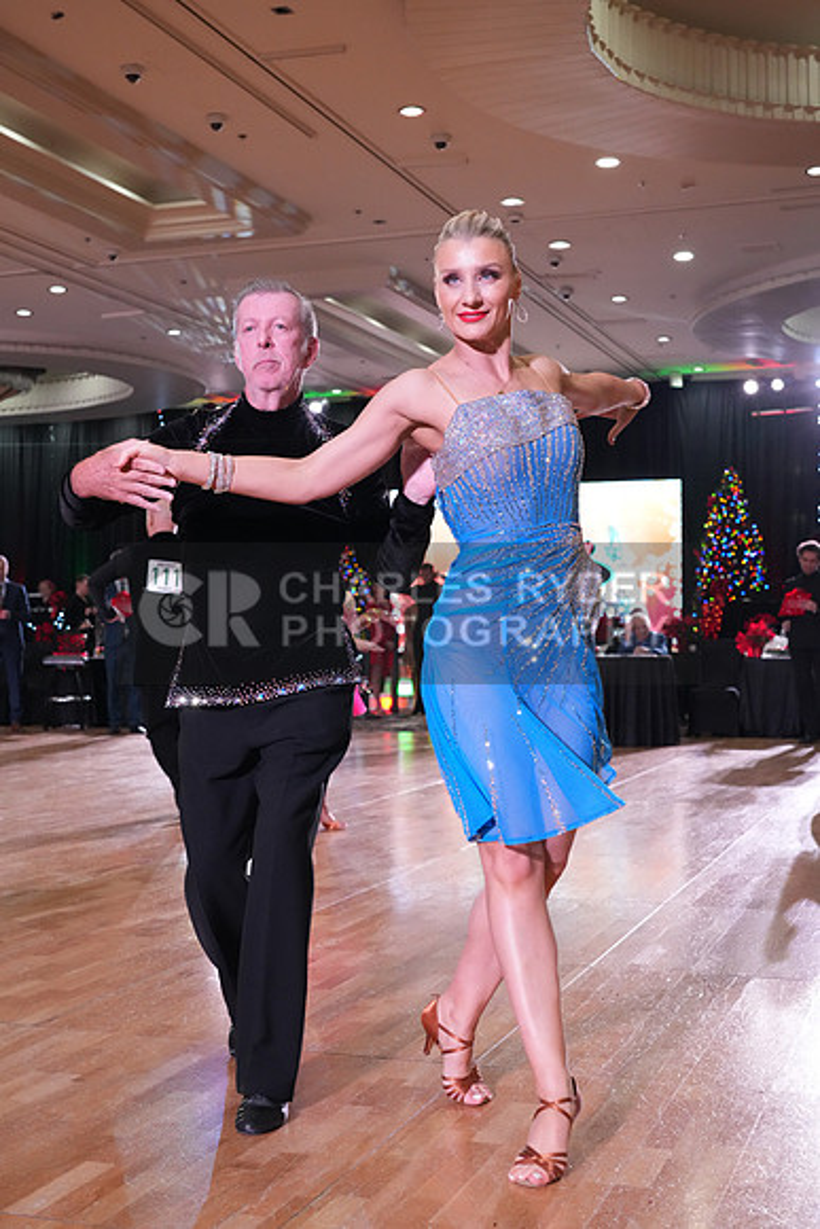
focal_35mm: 44
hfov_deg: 30.5
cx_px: 410
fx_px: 1502
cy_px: 614
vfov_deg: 44.5
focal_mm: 44
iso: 5000
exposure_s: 1/320
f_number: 6.3
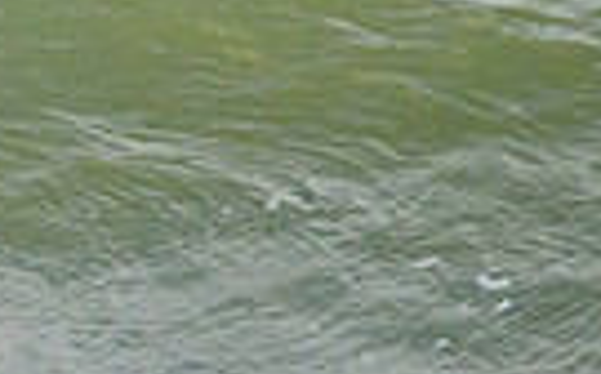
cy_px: 63
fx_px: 61558
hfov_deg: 0.6
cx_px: -643
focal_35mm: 3763
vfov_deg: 0.3
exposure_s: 1/2000
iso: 1250
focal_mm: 800
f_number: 11
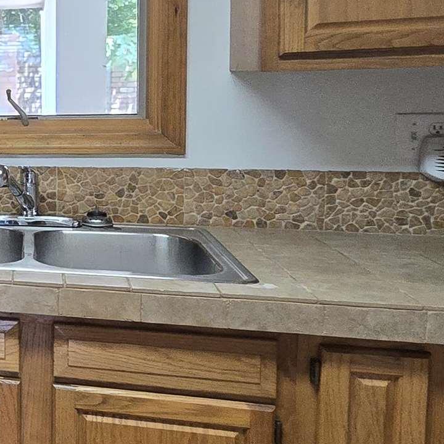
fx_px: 711
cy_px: 145
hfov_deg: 24.0
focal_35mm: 49
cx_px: -281
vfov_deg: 34.3
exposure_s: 1/60
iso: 500
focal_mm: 2.2
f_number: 2.2
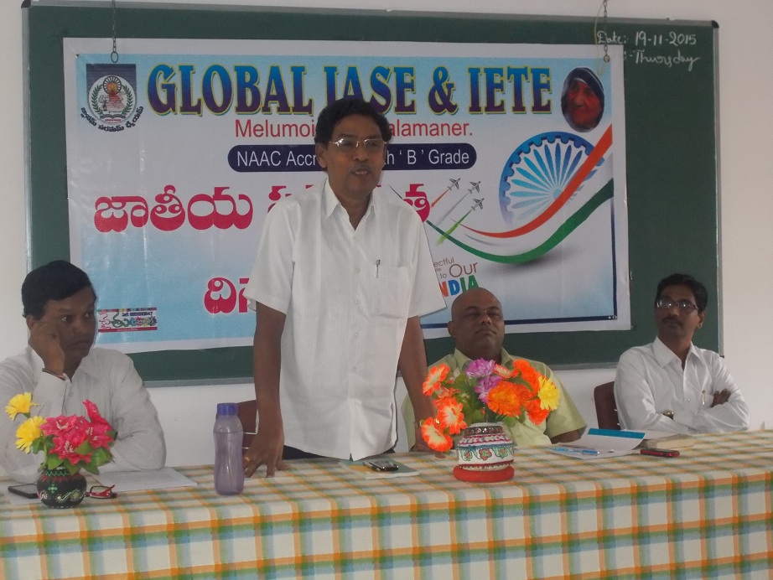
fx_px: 1474
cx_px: 386
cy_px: 290
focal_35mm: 66
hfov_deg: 29.4
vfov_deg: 22.3
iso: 500
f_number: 5.3
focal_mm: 11.8
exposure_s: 1/60
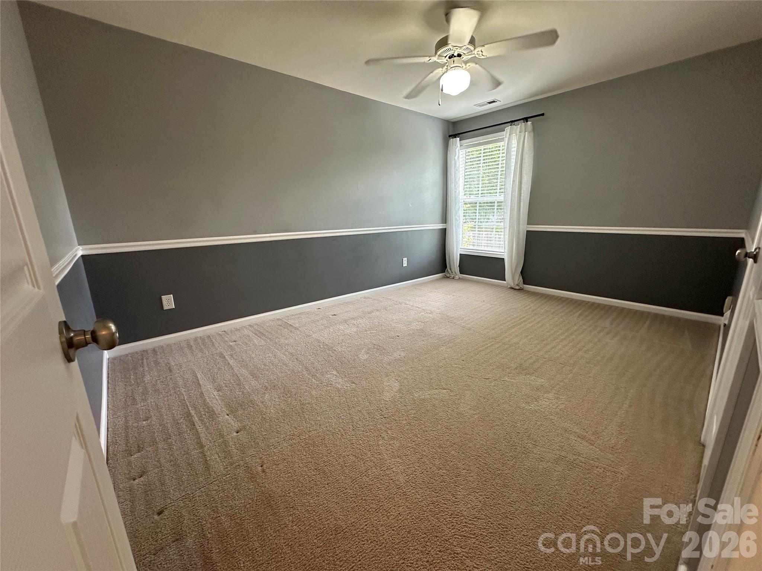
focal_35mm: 14
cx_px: 381
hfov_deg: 102.1
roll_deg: +1.4
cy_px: 286
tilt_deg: -13.9
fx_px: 308
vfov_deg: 85.7
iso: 250
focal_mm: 2.22
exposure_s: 1/120
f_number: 2.2
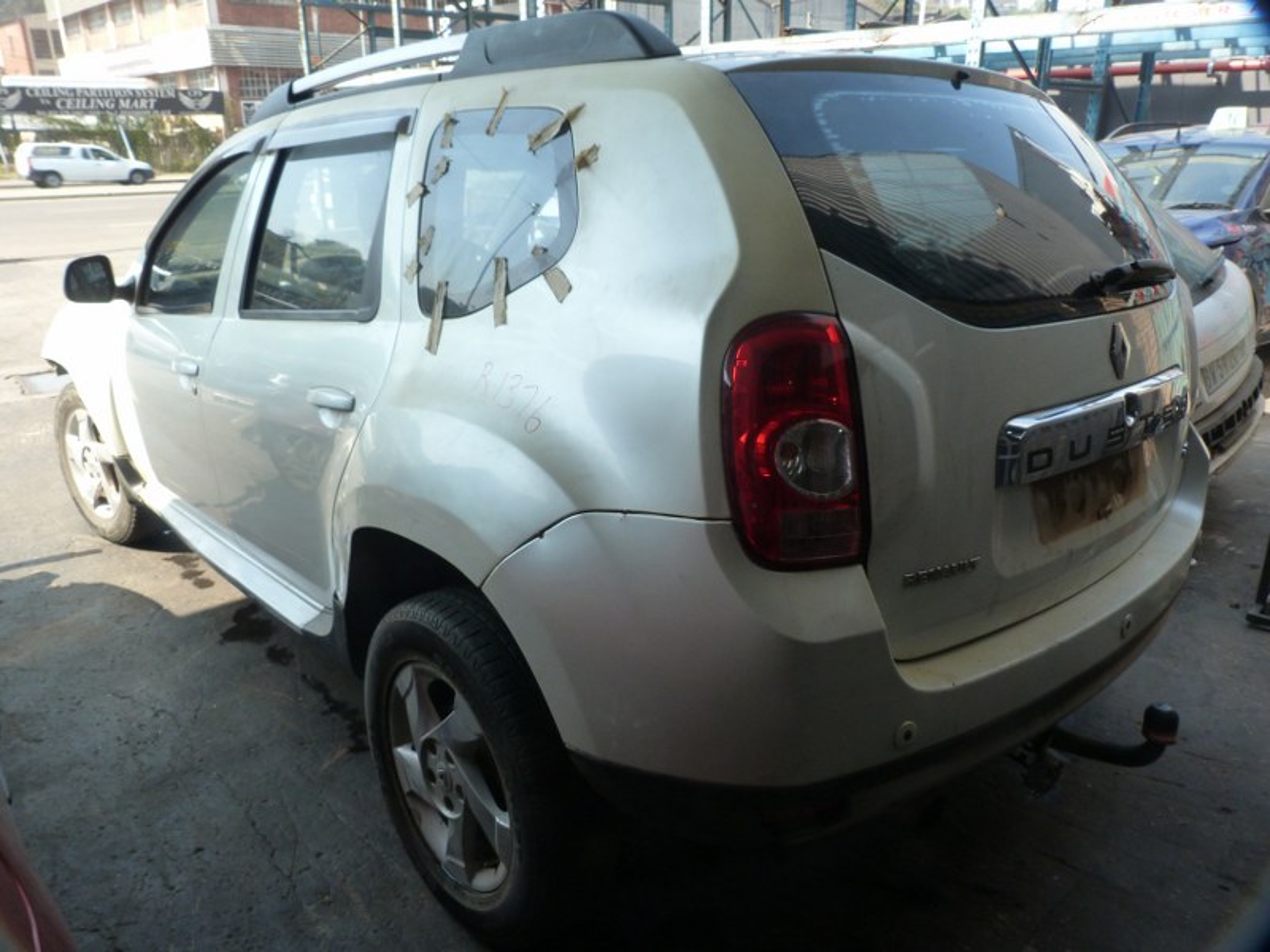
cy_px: 476
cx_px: 635
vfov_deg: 54.9
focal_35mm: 25
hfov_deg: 69.4
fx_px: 917
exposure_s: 1/125
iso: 125
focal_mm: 4.5
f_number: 4
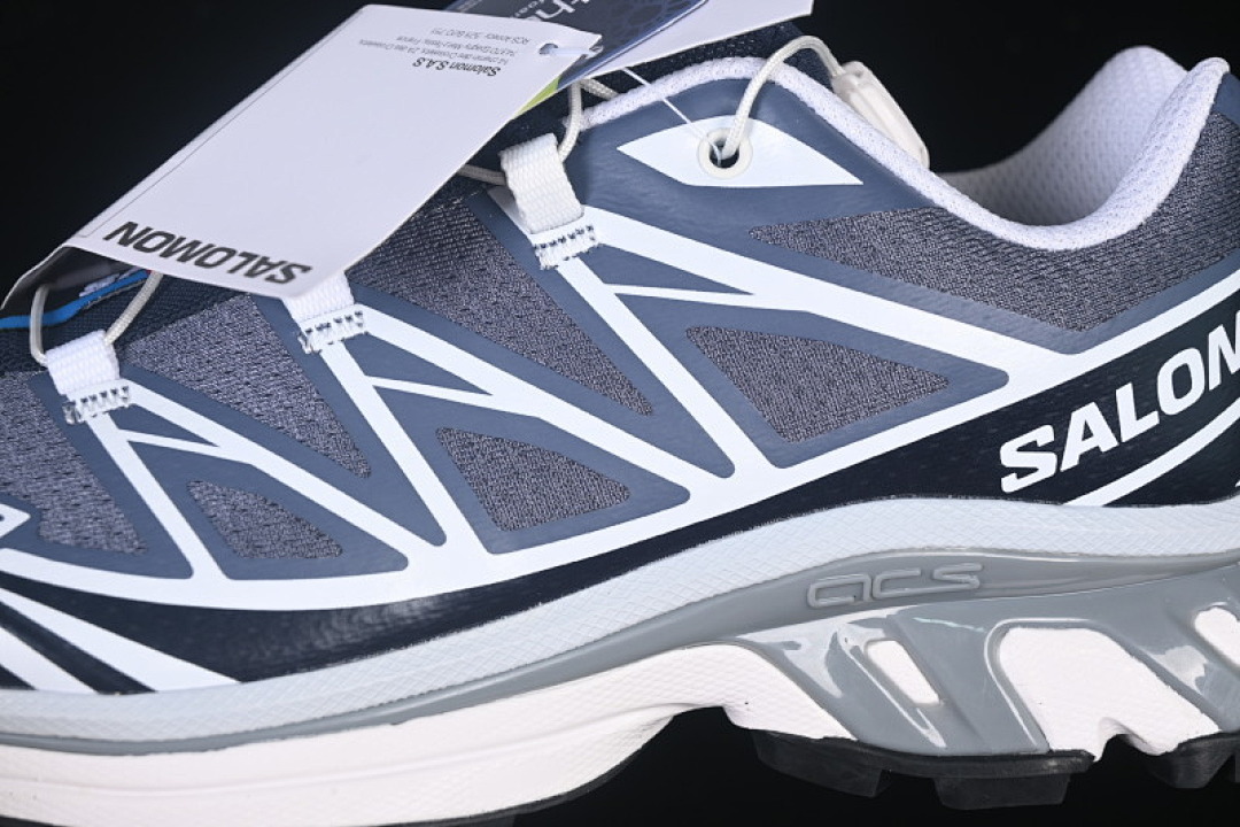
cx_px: 620
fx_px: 2583
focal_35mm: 75
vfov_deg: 18.2
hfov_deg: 27.0
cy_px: 414
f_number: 6.3
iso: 160
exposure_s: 1/60
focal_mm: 50
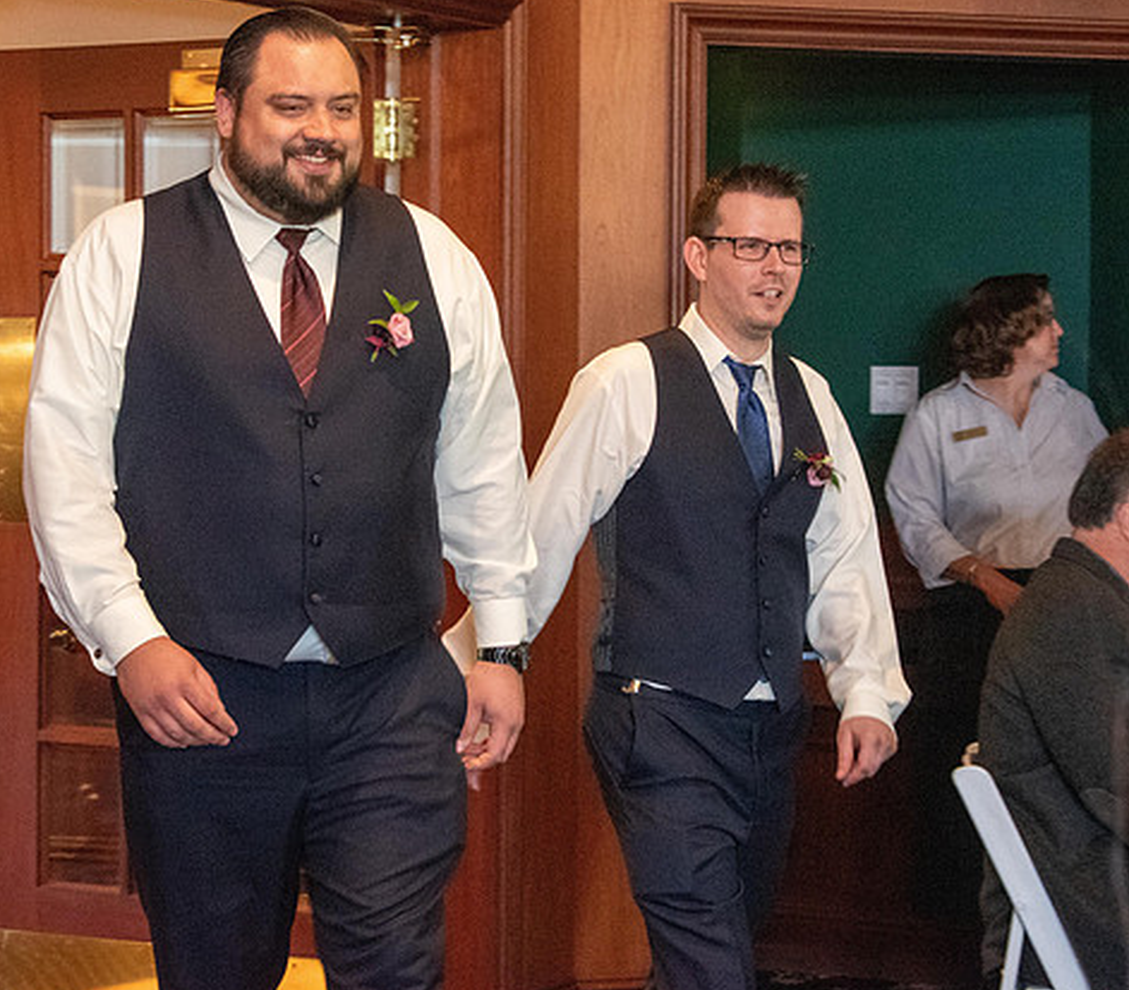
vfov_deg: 14.8
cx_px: 449
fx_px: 3817
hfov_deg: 16.8
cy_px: 458
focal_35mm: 110
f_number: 5.6
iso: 6400
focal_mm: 52
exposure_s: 1/60
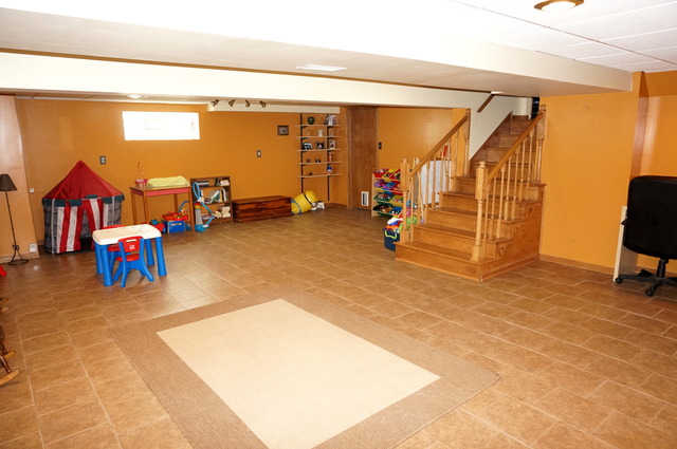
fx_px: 451
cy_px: 224
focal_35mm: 24
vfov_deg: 53.0
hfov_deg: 73.8
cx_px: 338
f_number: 4
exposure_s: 1/60
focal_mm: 16
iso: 1000
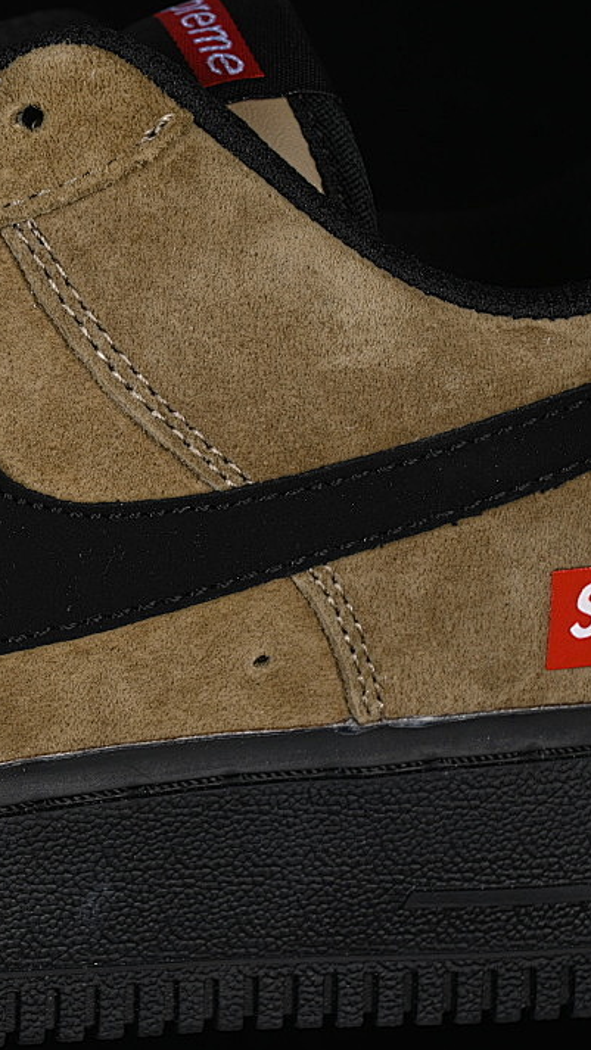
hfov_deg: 10.1
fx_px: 3316
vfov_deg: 18.0
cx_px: 13
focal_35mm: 119
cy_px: 526
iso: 160
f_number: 7.1
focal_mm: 50
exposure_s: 1/60
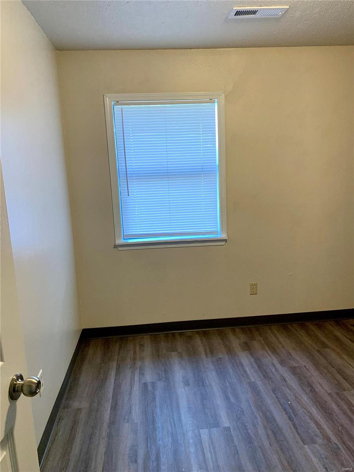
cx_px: 177
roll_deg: +2.0
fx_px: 355
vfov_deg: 67.3
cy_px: 236
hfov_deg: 53.1
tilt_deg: -7.9
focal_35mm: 26
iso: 125
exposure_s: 1/60
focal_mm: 4.25
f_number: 1.8
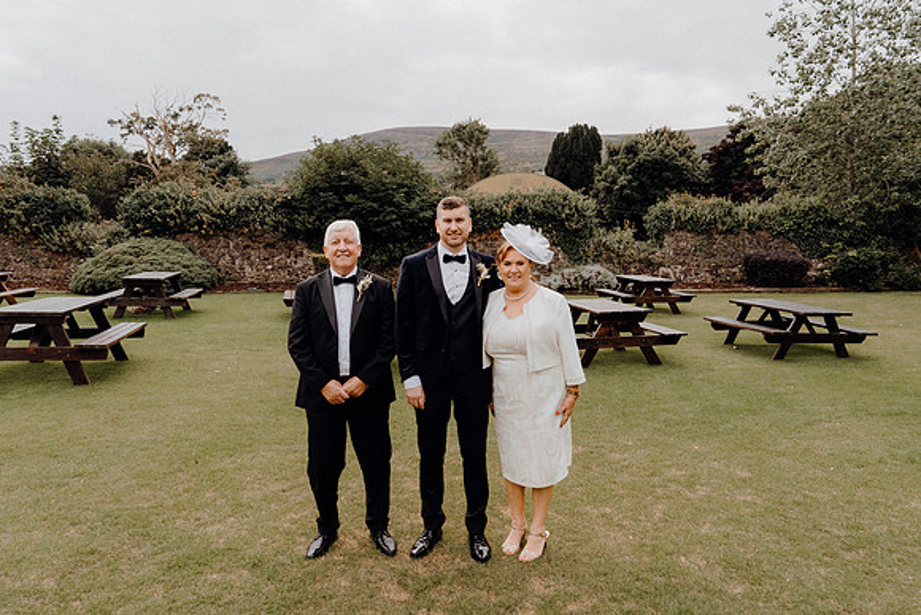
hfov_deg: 71.5
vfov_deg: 51.3
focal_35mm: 25
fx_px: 640
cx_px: 460
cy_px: 308
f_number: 6.3
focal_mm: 25
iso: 125
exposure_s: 1/160
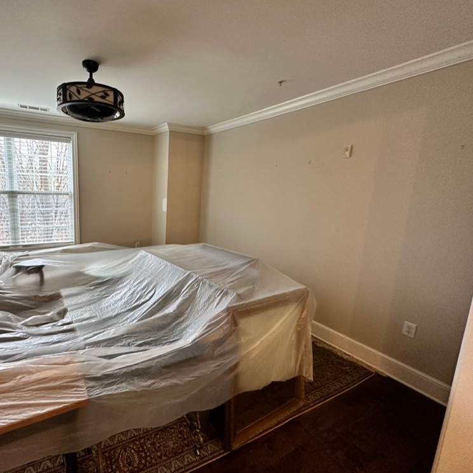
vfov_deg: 84.0
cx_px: 163
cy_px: 233
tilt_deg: -10.5
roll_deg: -1.6
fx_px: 263
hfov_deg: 81.5
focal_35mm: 17
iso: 250
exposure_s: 1/60
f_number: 2.2
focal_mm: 2.22
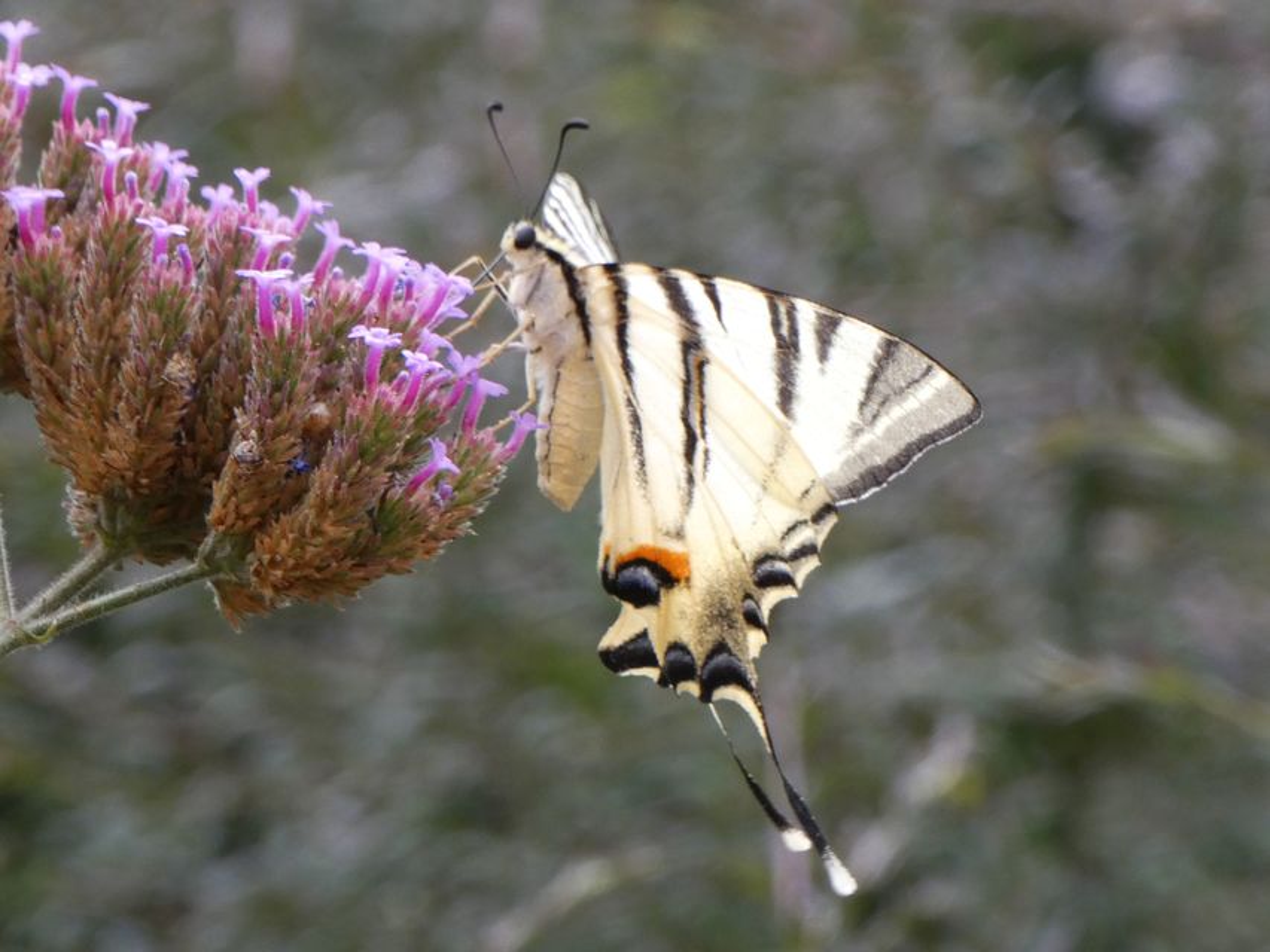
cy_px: 476
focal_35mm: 515
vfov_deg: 2.9
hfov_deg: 3.8
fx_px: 18897
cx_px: 635
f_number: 5.6
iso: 250
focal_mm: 92.3
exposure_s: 1/100
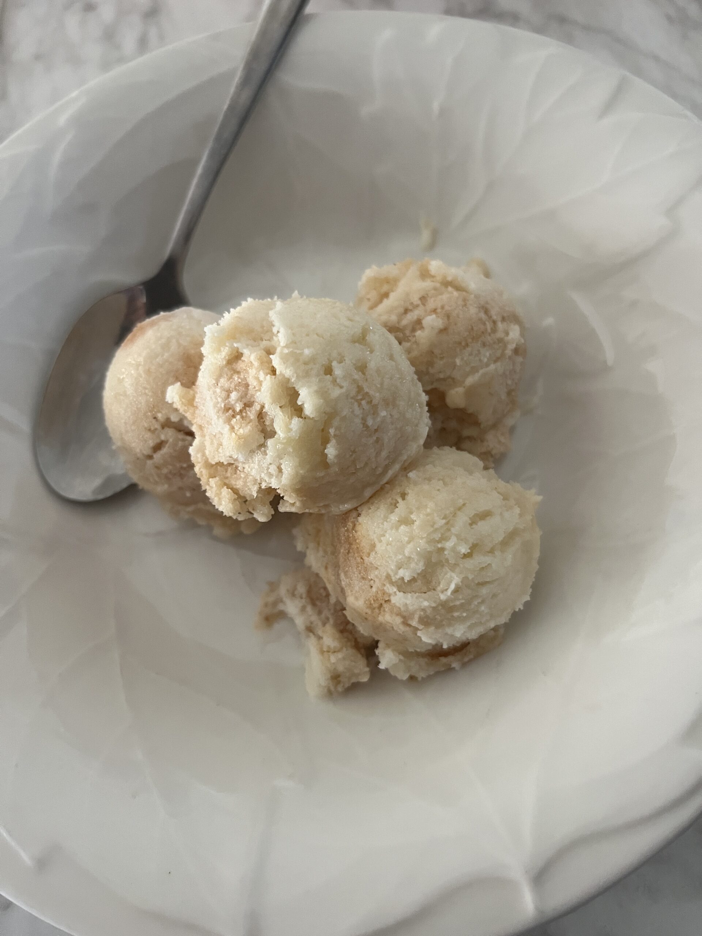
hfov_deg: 53.1
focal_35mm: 26
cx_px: 351
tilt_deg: -65.7
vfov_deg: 67.3
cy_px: 468
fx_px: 703
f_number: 1.6
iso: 400
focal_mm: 5.1
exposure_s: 1/60
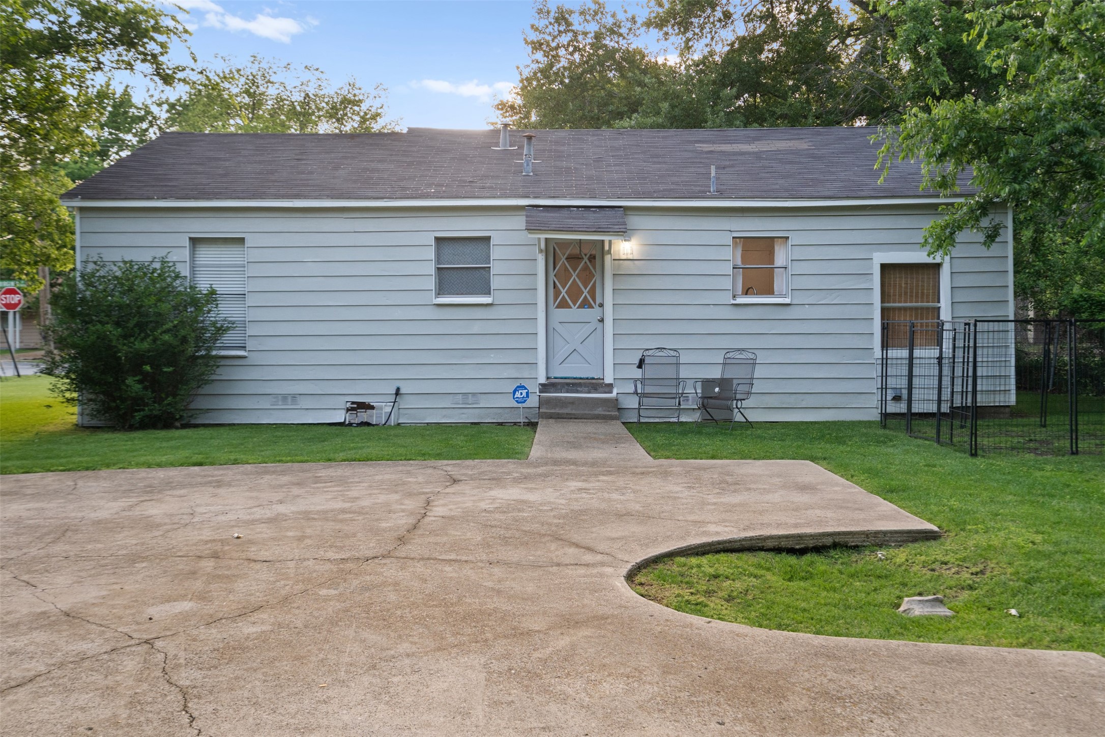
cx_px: 552
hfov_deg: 54.4
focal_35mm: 35
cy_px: 368
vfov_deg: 37.9
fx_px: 1074
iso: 800
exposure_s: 1/25
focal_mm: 35
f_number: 7.1
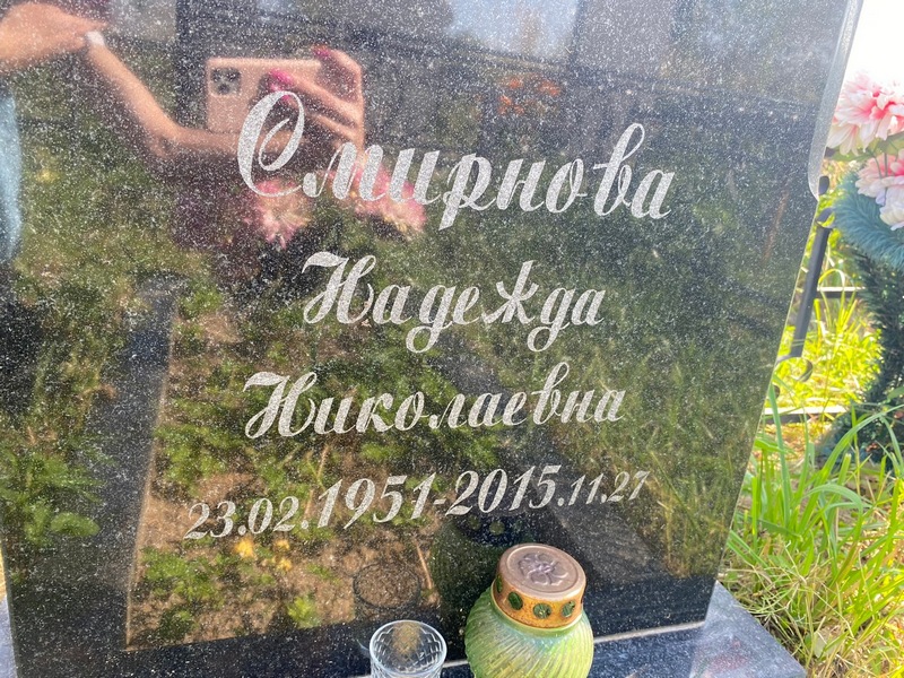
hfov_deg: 67.3
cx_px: 452
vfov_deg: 53.1
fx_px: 679
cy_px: 339
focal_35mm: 26
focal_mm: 4.25
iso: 32
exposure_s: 1/130
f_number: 1.8
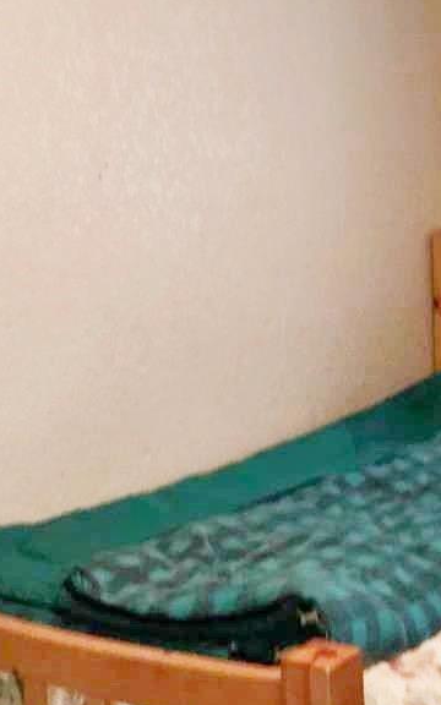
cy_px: 212
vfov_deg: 25.6
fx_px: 1538
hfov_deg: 16.2
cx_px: 363
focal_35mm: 80
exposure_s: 1/30
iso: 40
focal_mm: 4.15
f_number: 2.2
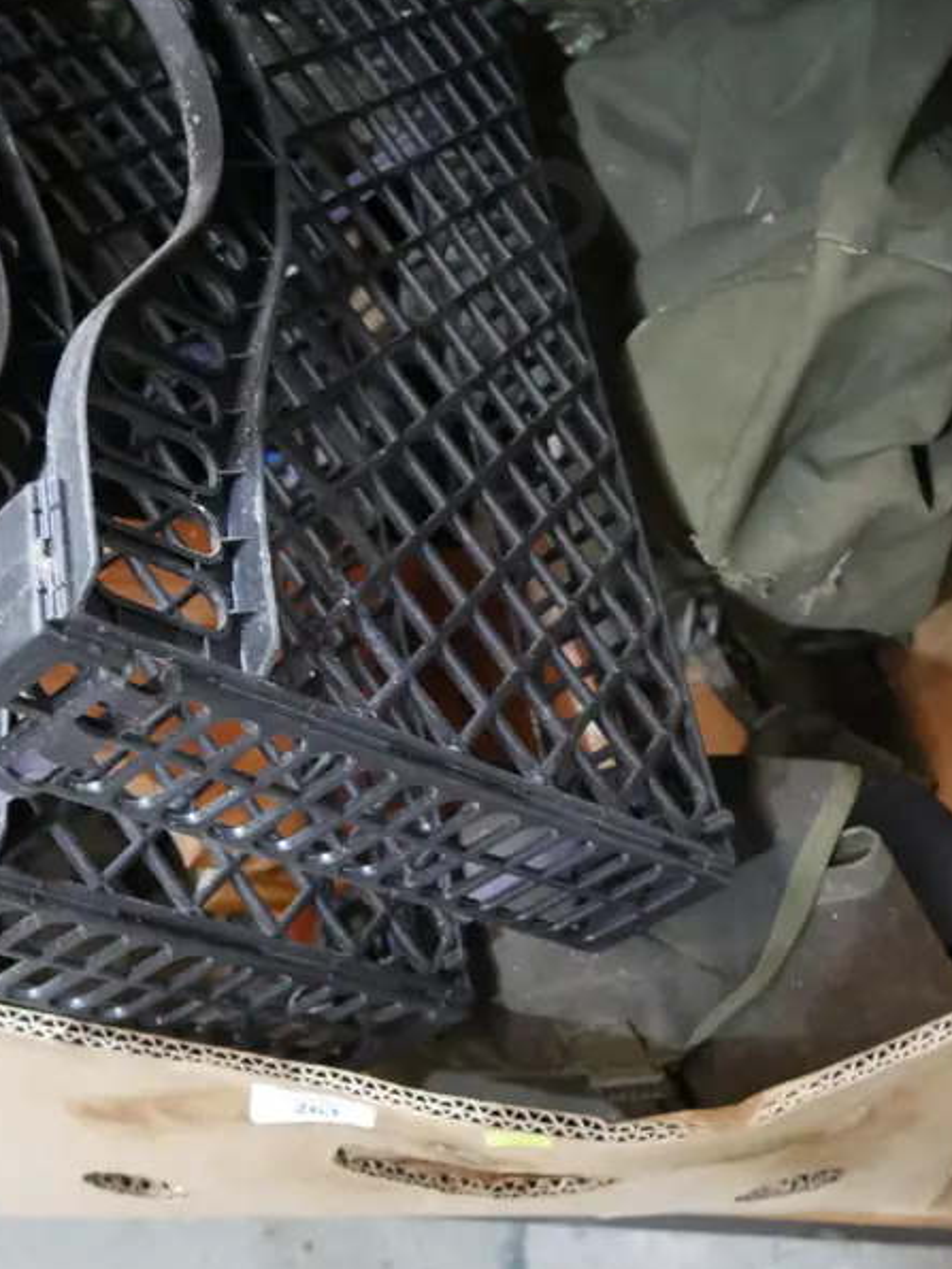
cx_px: 361
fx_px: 2017
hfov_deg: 26.5
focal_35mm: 55
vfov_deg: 34.7
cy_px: 462
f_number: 3.6
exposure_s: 1/60
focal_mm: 16
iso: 2500
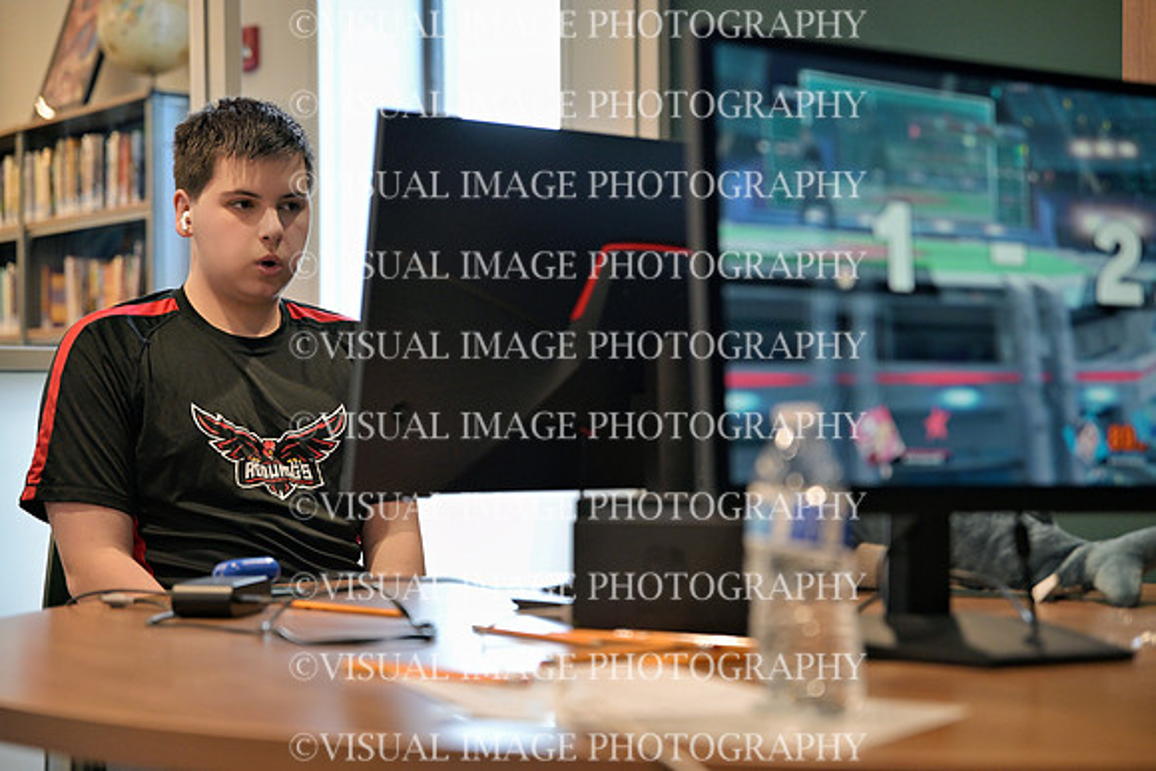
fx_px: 2248
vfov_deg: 19.5
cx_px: 578
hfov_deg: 28.8
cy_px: 386
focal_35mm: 70
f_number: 2.8
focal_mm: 70
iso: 1600
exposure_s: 1/250
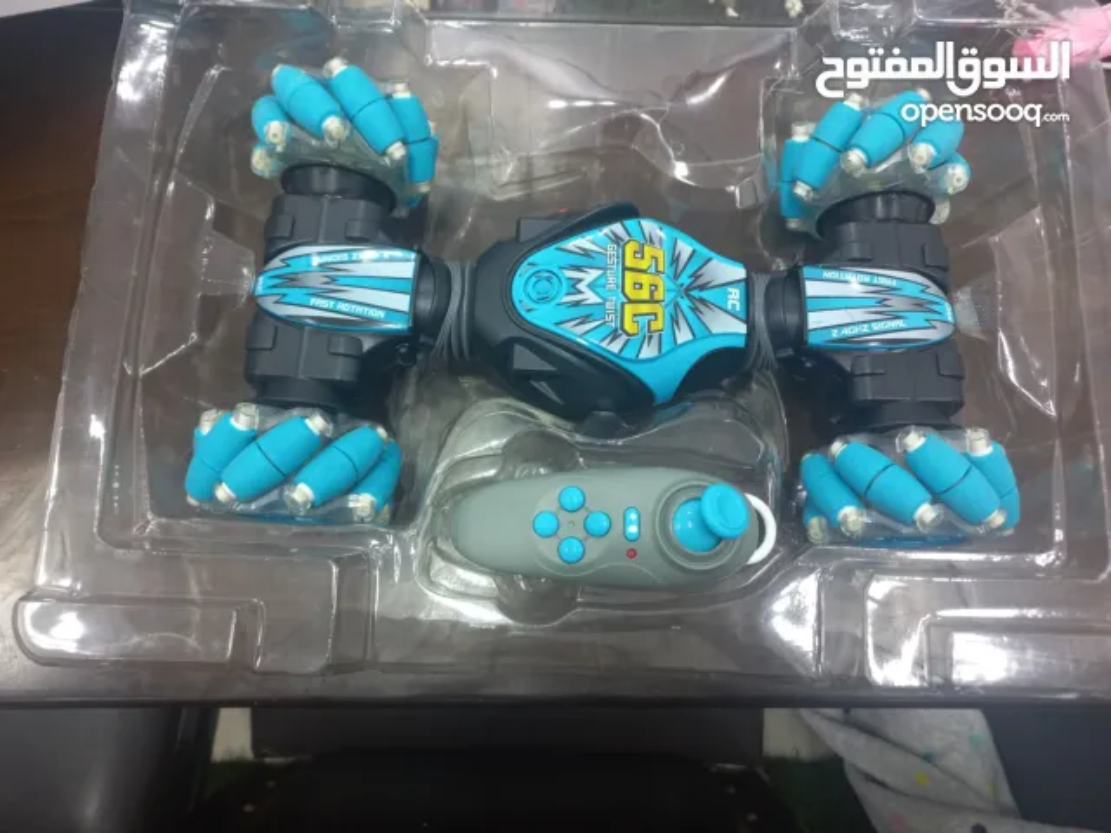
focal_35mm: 25
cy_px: 416
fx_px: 802
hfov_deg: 69.4
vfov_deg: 54.9
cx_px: 556
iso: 125
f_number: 1.8
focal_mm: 4.6
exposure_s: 1/50
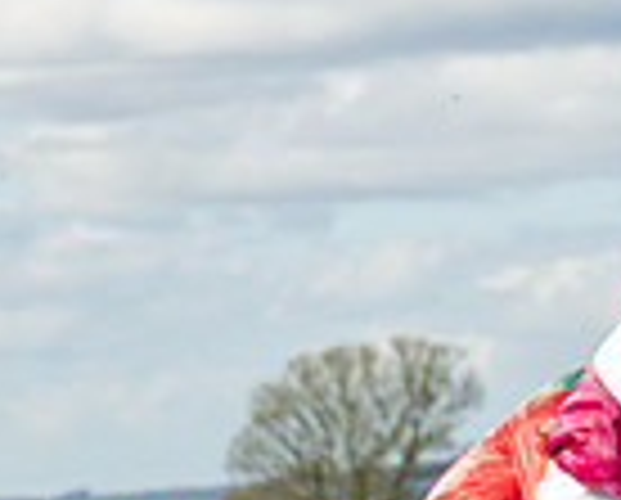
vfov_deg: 3.7
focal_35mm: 422
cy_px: 719
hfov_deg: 4.6
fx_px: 7772
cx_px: 704
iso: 400
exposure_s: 1/1600
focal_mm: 56
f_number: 4
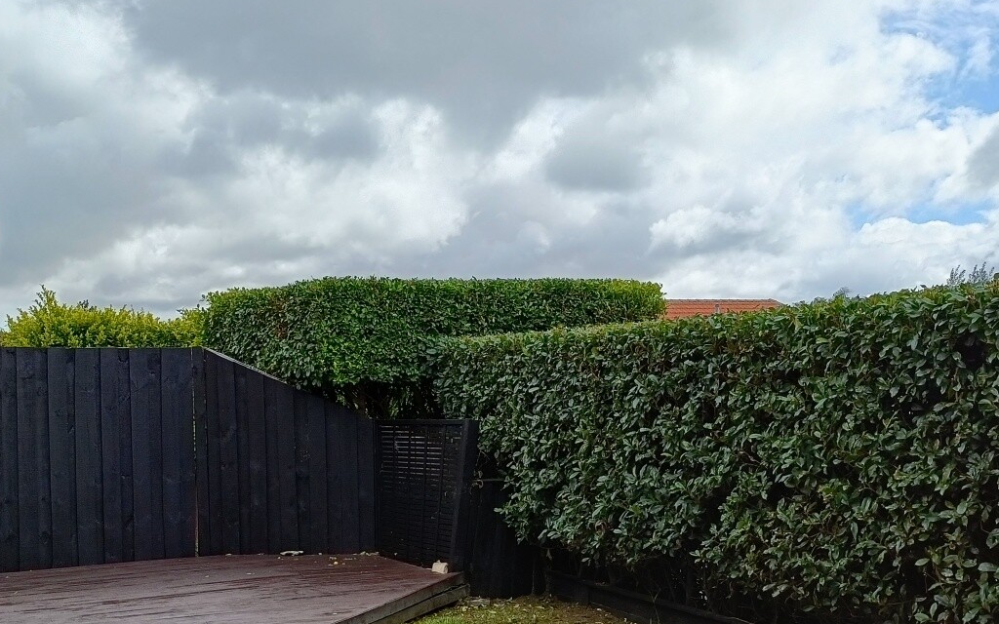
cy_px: 370
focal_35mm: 46
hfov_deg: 43.5
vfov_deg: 27.9
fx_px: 1252
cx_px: 496
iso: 102
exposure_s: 1/788
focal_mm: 4.7
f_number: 1.7
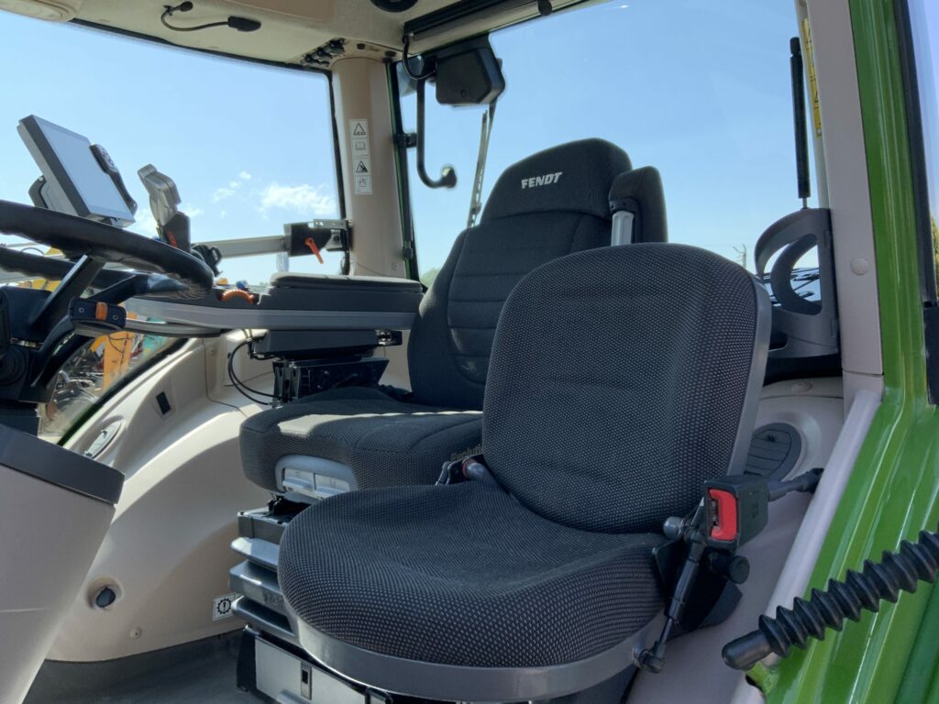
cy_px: 352
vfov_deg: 48.2
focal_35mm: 29
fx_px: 787
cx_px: 470
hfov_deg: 61.7
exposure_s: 1/406
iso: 16
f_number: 1.8
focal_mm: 3
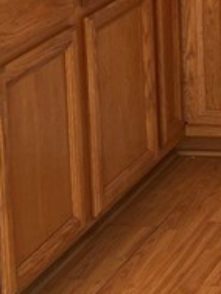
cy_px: -198
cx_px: 518
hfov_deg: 9.5
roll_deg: +0.4
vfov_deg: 12.9
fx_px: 1199
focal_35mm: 141
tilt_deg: -6.0
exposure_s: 1/121
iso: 100
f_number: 1.5
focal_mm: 5.7
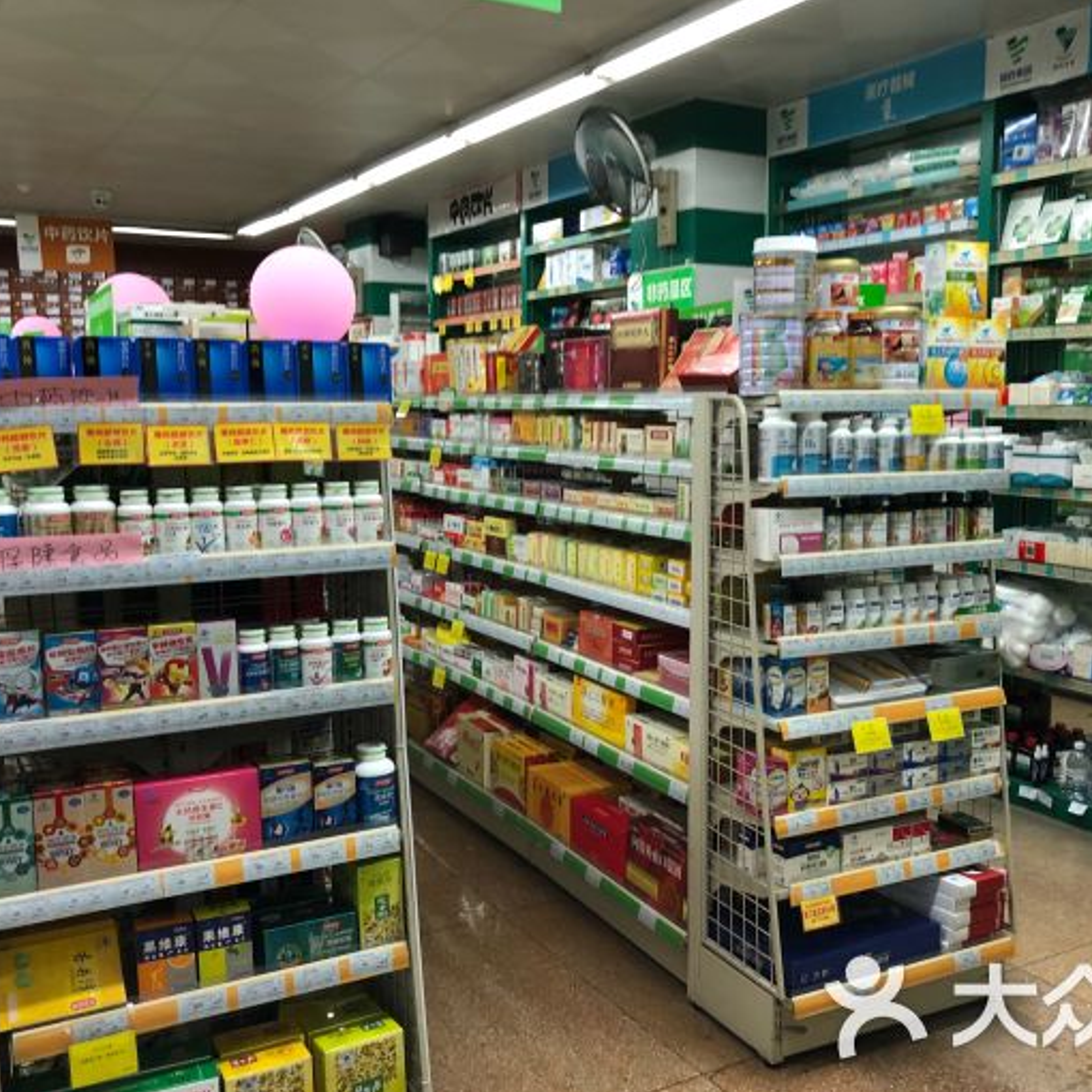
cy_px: 556
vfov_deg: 48.4
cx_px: 612
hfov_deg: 48.3
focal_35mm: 34
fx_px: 1213
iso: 32
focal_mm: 4
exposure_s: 1/25
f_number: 1.8
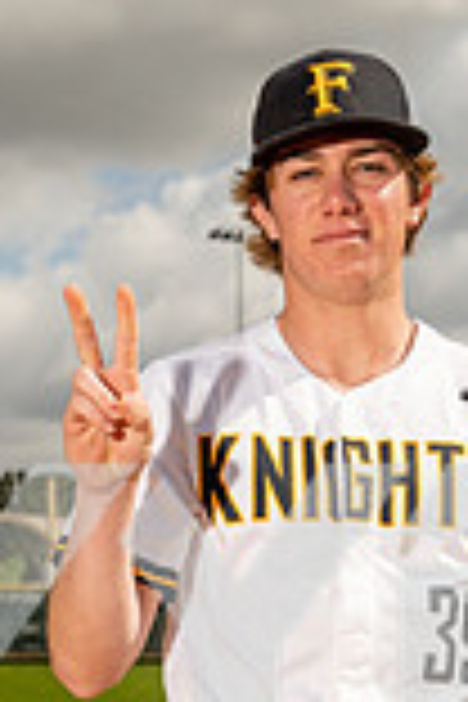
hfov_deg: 10.3
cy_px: 922
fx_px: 2593
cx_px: 356
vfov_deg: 14.7
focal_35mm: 133
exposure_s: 1/250
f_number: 5.6
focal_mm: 46
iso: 100
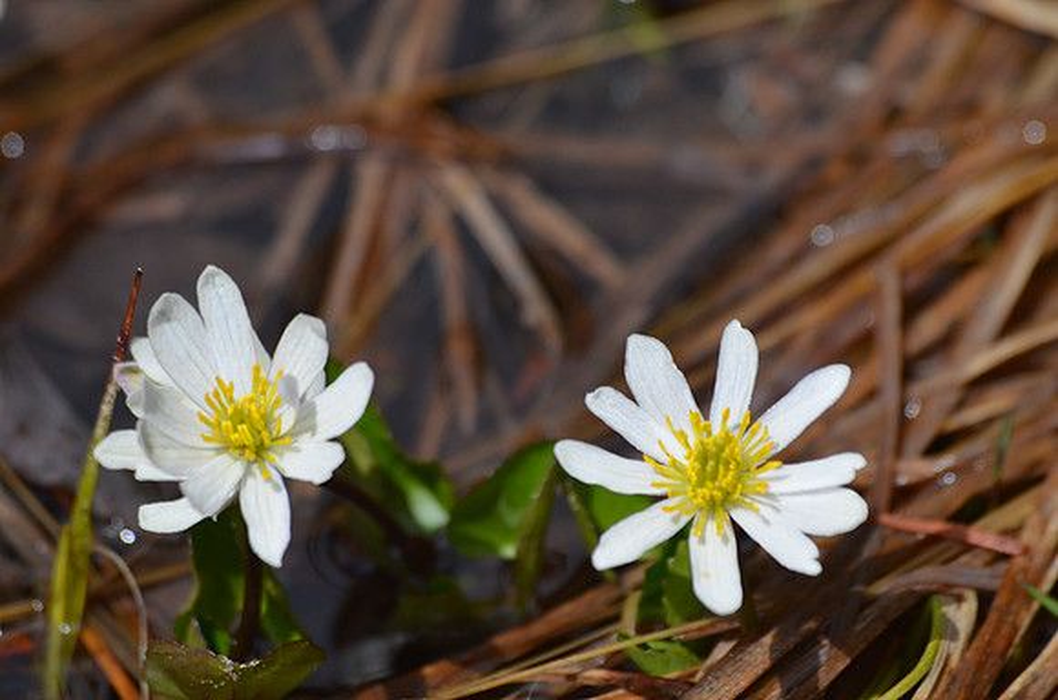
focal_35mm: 450
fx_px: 13196
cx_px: 529
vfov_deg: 3.0
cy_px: 350
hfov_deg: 4.6
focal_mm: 300
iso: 400
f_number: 7.1
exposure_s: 1/2000
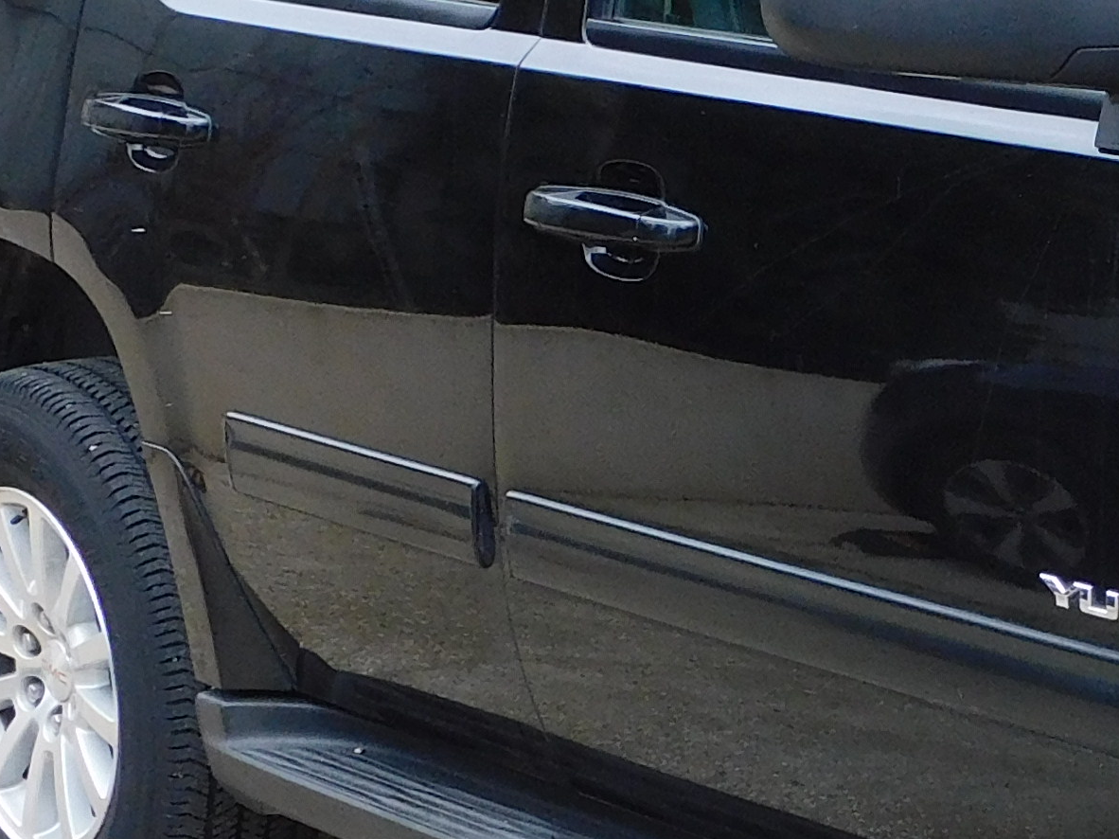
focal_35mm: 117
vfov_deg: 12.7
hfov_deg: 16.2
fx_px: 3781
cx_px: 1343
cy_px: 462
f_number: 3.5
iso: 200
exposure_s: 1/250
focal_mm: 5.4
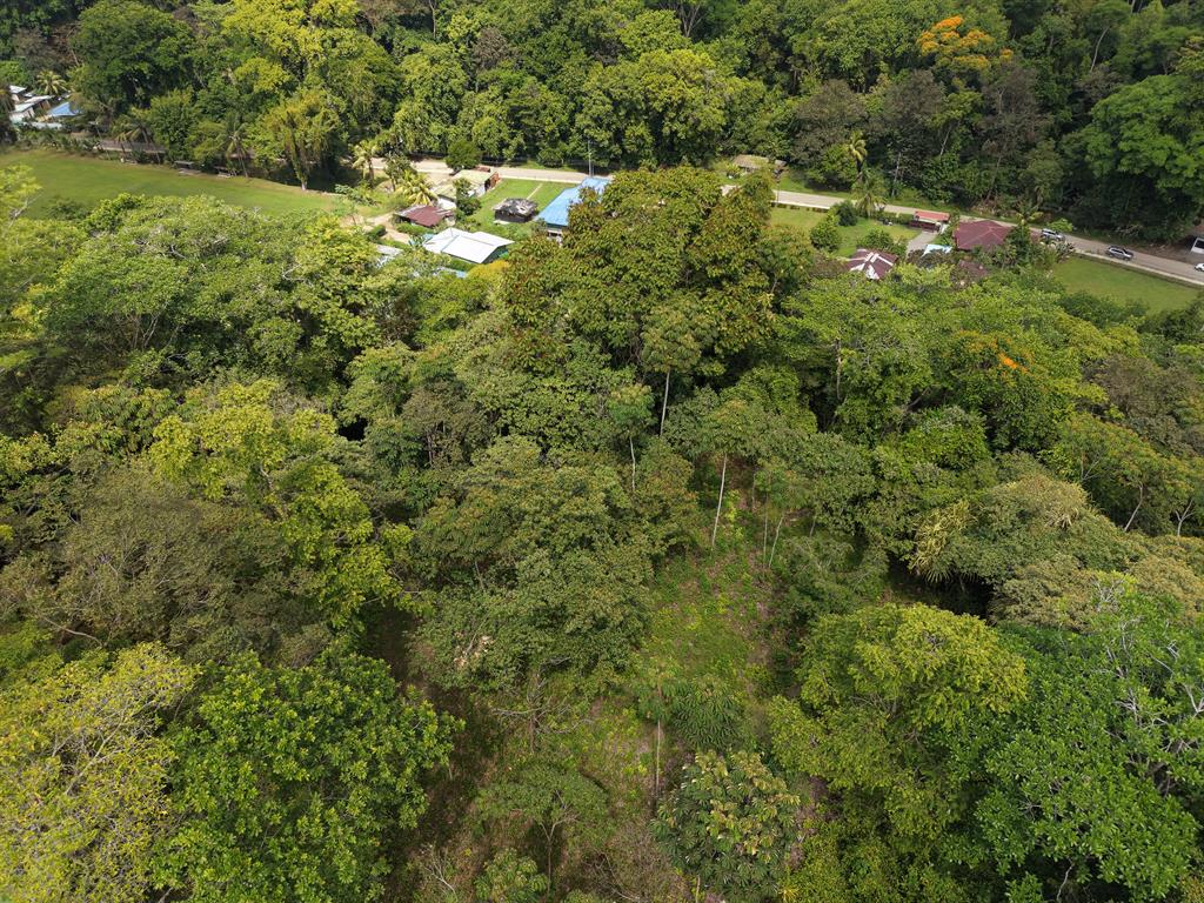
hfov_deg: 71.6
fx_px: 835
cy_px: 452
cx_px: 602
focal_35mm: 24
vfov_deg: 56.8
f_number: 1.8
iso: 100
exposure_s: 1/1500
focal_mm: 8.67
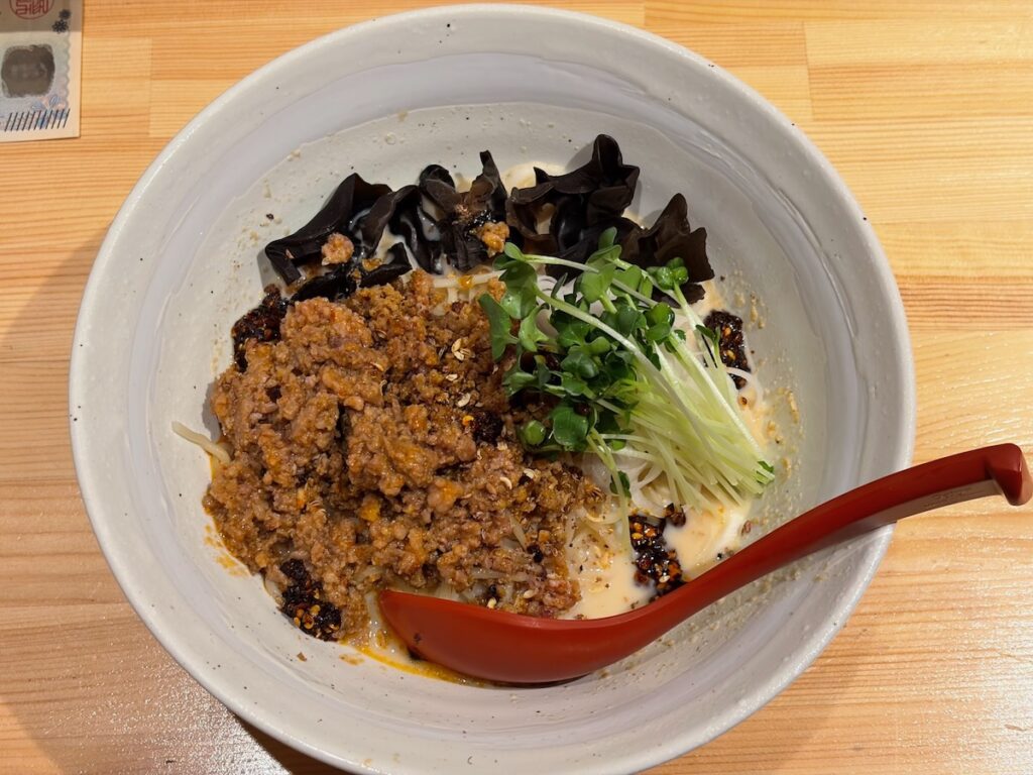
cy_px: 388
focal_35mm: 52
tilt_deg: -69.4
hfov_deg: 36.8
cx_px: 516
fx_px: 1552
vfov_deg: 28.0
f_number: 1.6
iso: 125
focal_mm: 5.96
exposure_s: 1/50
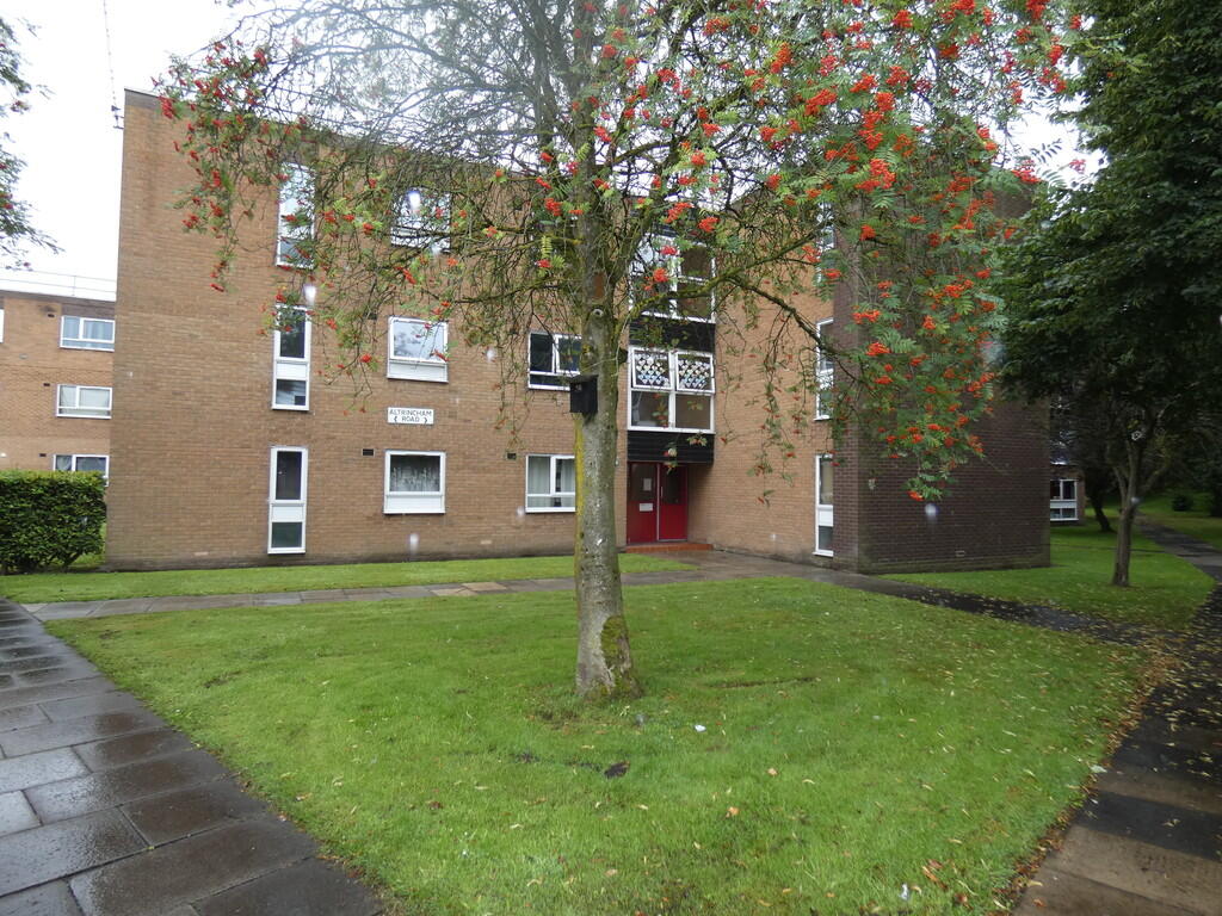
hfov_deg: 81.7
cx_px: 611
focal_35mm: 20
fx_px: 706
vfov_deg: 66.0
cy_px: 458
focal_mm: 3.6
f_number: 2.8
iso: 80
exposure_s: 1/125
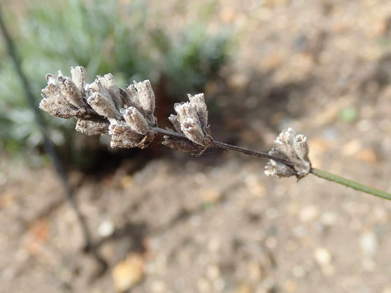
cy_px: 146
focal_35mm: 46
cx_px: 196
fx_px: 520
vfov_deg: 31.5
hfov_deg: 41.2
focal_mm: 8.41
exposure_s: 1/320
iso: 100
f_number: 4.5
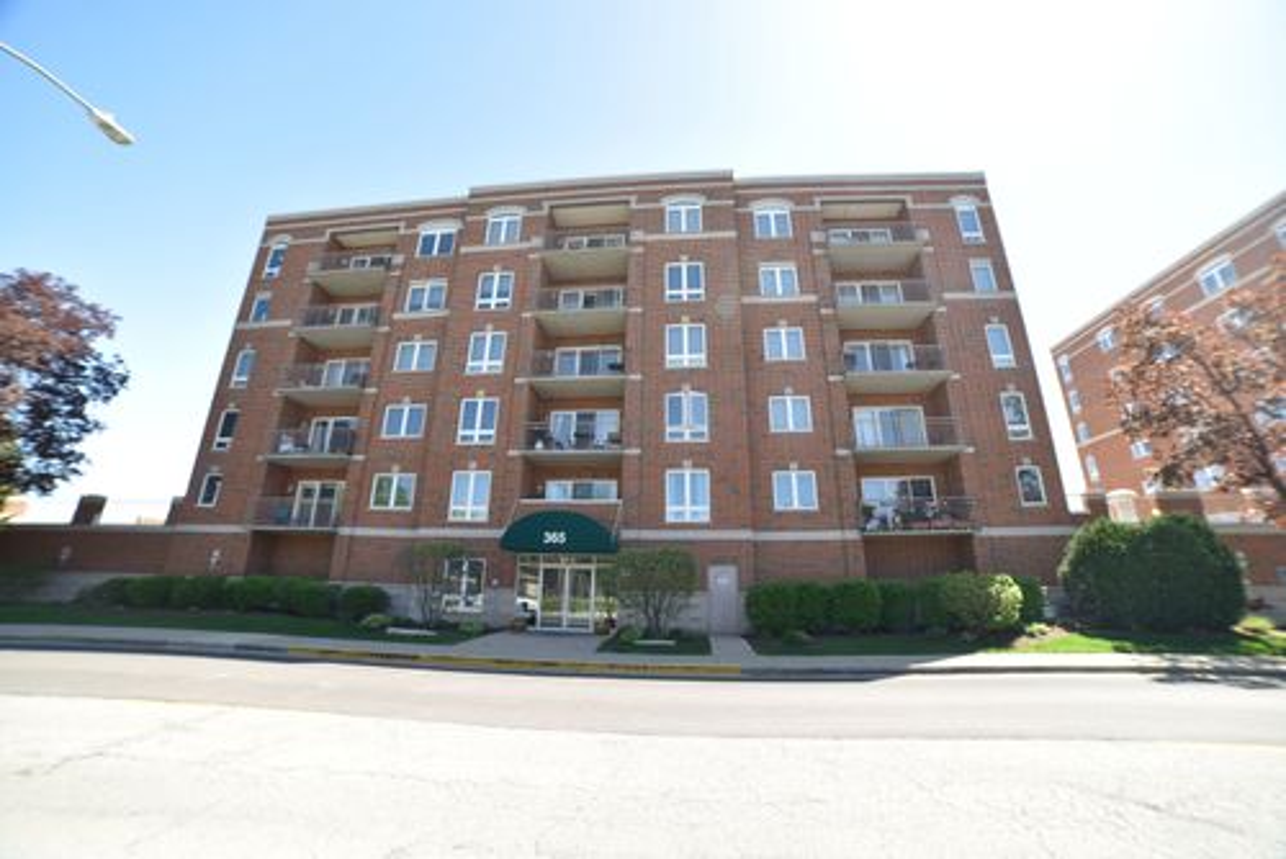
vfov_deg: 81.3
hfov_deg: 104.2
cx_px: 643
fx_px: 500
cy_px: 430
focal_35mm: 14
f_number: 5.6
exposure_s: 1/125
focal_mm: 14
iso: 100
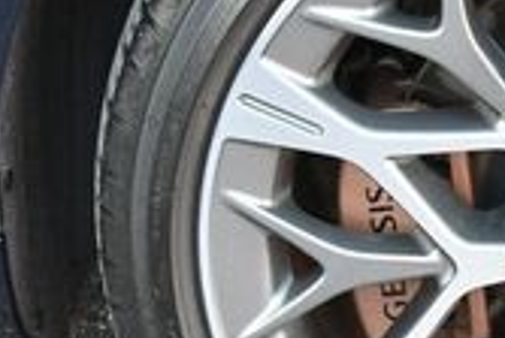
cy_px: 178
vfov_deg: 9.0
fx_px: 2150
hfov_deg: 13.0
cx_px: 620
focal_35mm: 153
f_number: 3.8
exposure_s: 1/250
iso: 720
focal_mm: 20
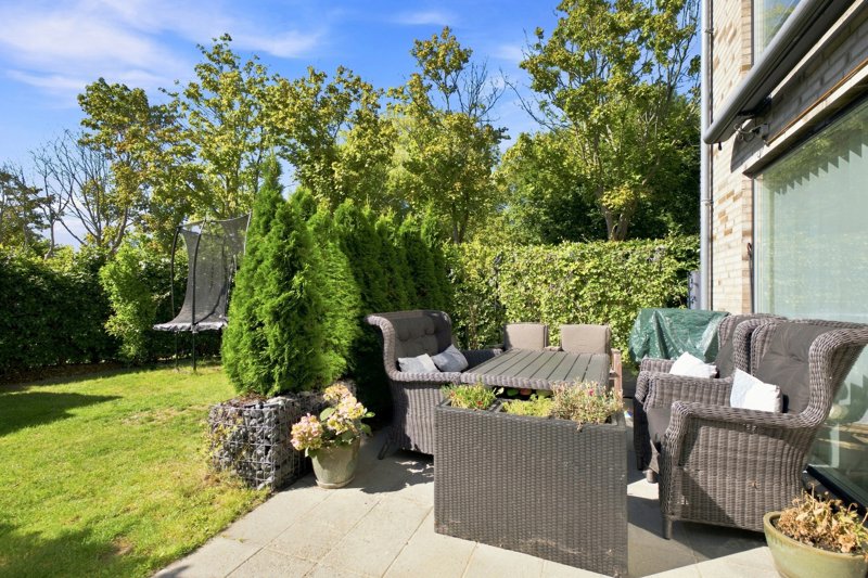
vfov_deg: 73.7
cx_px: 434
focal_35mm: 16
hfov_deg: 96.7
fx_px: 386
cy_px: 289
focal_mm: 10.5
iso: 200
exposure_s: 1/400
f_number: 8
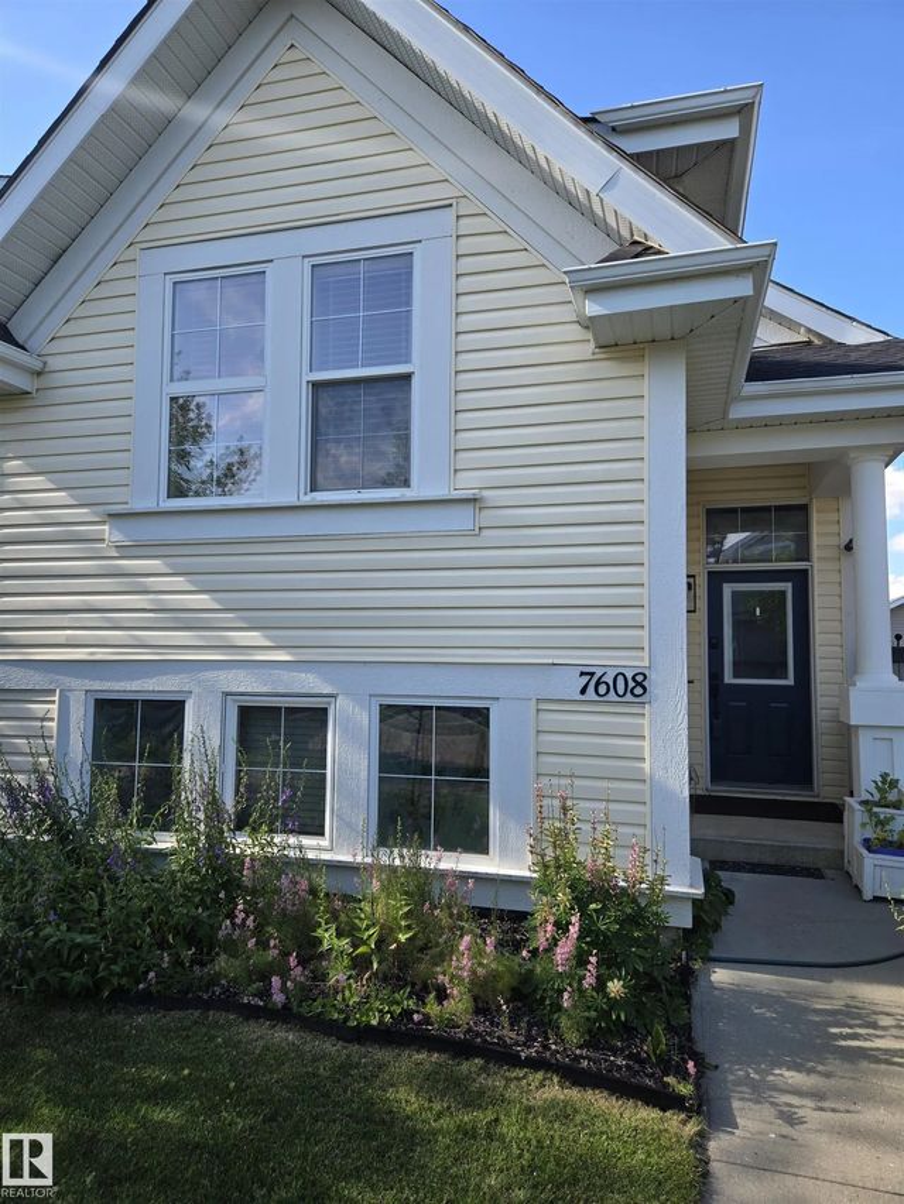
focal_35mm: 23
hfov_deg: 58.9
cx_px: 452
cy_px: 602
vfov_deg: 73.9
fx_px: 801
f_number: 1.8
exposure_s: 1/548
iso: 25
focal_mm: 5.4
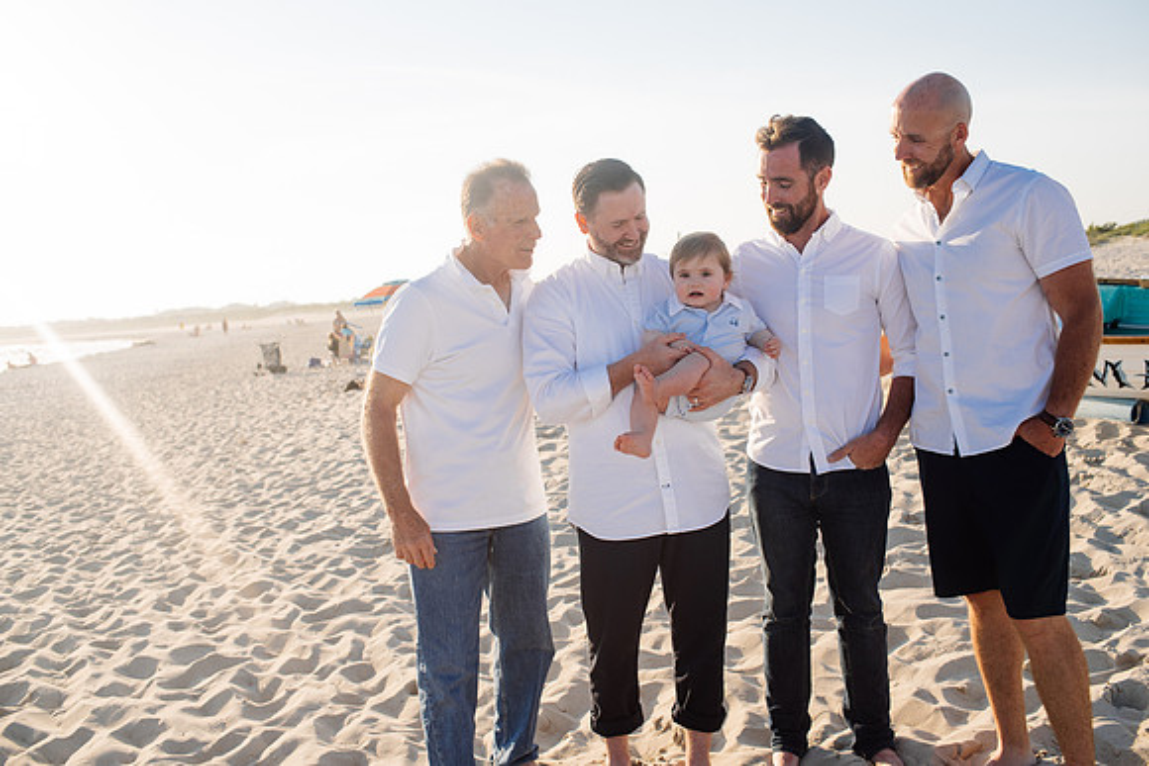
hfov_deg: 54.4
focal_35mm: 35
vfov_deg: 37.9
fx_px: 1117
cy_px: 383
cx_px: 574
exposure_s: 1/800
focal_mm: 35
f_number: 4
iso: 160
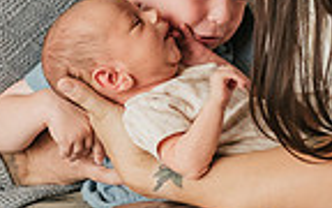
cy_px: 61
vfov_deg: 6.4
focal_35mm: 206
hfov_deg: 10.2
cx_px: 189
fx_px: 1864
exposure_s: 1/320
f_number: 2.8
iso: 1600
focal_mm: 50
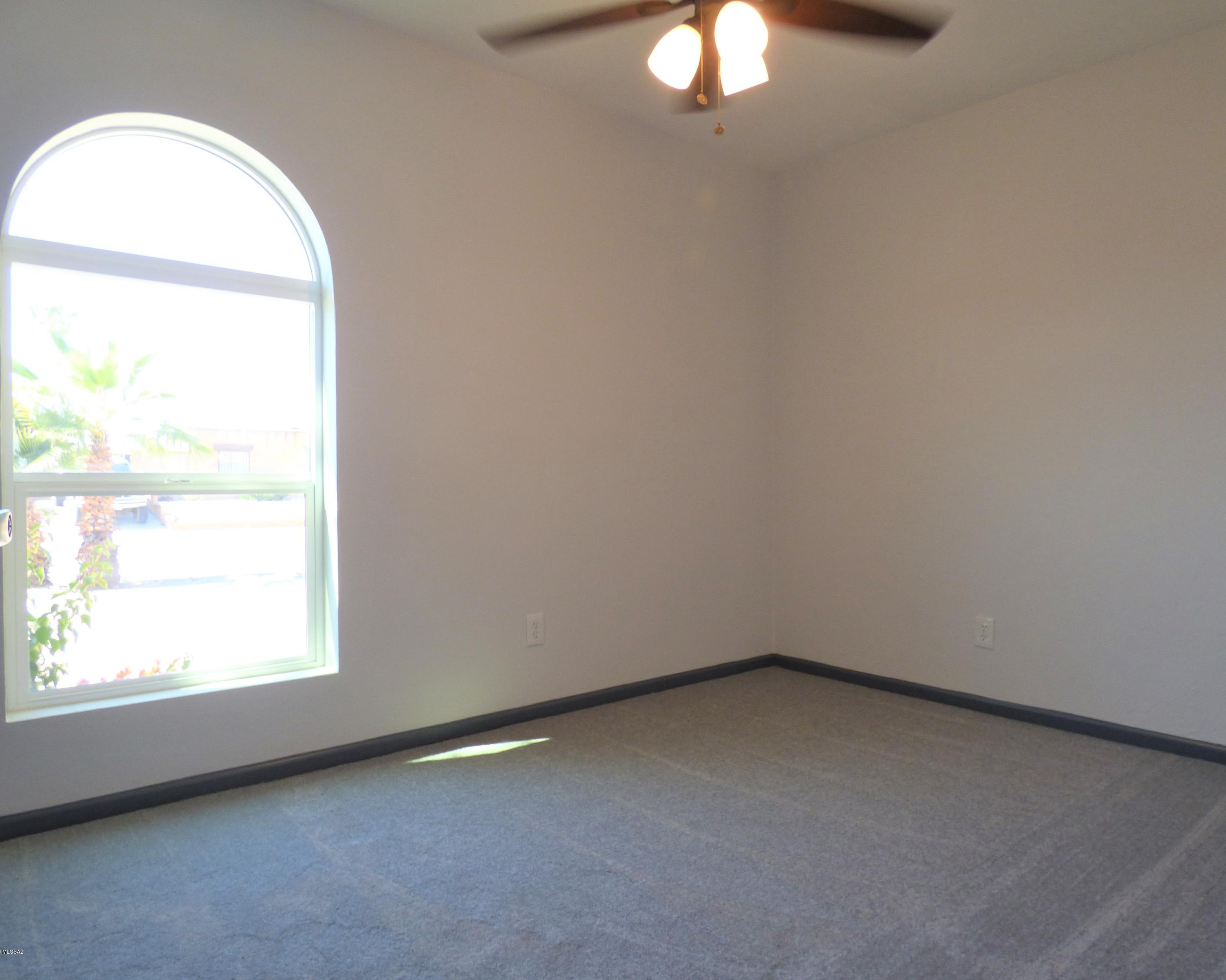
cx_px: 641
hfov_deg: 77.6
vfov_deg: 65.5
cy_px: 488
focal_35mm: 21
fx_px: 762
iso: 100
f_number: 2.8
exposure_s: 1/60
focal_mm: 3.58
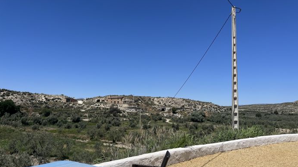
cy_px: 96
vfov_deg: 40.1
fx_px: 229
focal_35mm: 29
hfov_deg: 66.1
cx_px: 152
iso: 50
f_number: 1.6
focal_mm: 5.1
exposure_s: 1/6173
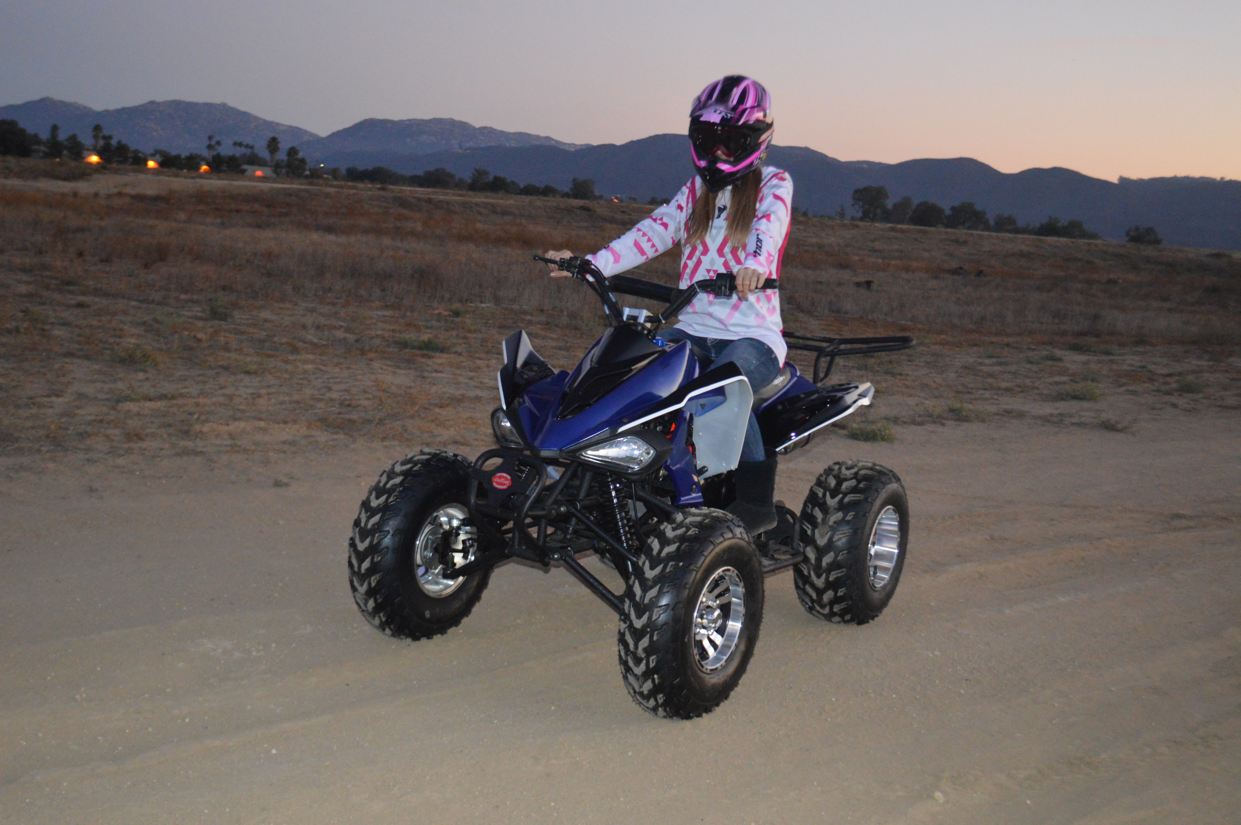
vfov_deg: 30.8
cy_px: 412
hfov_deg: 45.0
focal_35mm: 44
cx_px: 620
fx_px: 1498
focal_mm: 29
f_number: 4.5
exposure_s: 1/60
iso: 2500
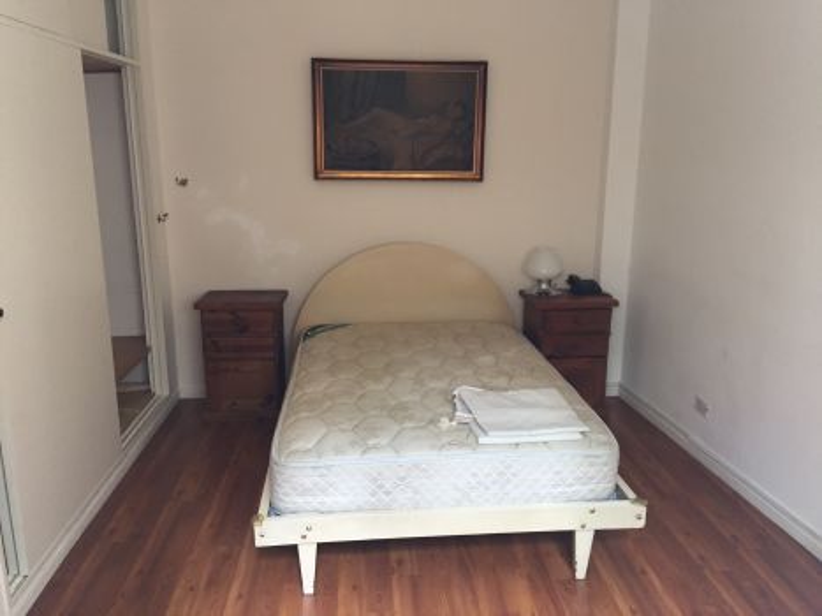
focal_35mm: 29
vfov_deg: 48.2
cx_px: 411
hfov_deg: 61.7
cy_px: 308
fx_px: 688
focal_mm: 4.15
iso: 80
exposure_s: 1/33
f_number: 2.2
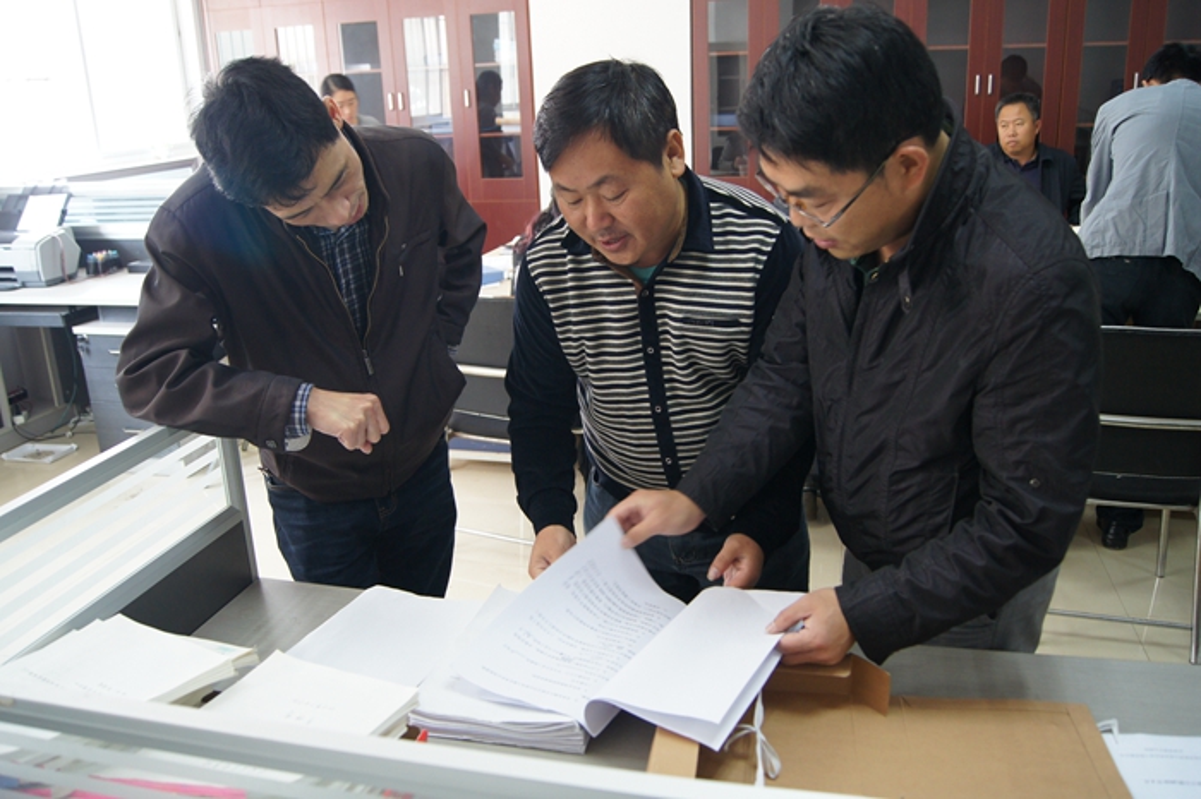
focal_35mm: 30
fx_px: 1000
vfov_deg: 43.6
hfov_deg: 62.0
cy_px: 400
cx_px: 600
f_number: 3.5
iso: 800
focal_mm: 20
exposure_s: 1/30
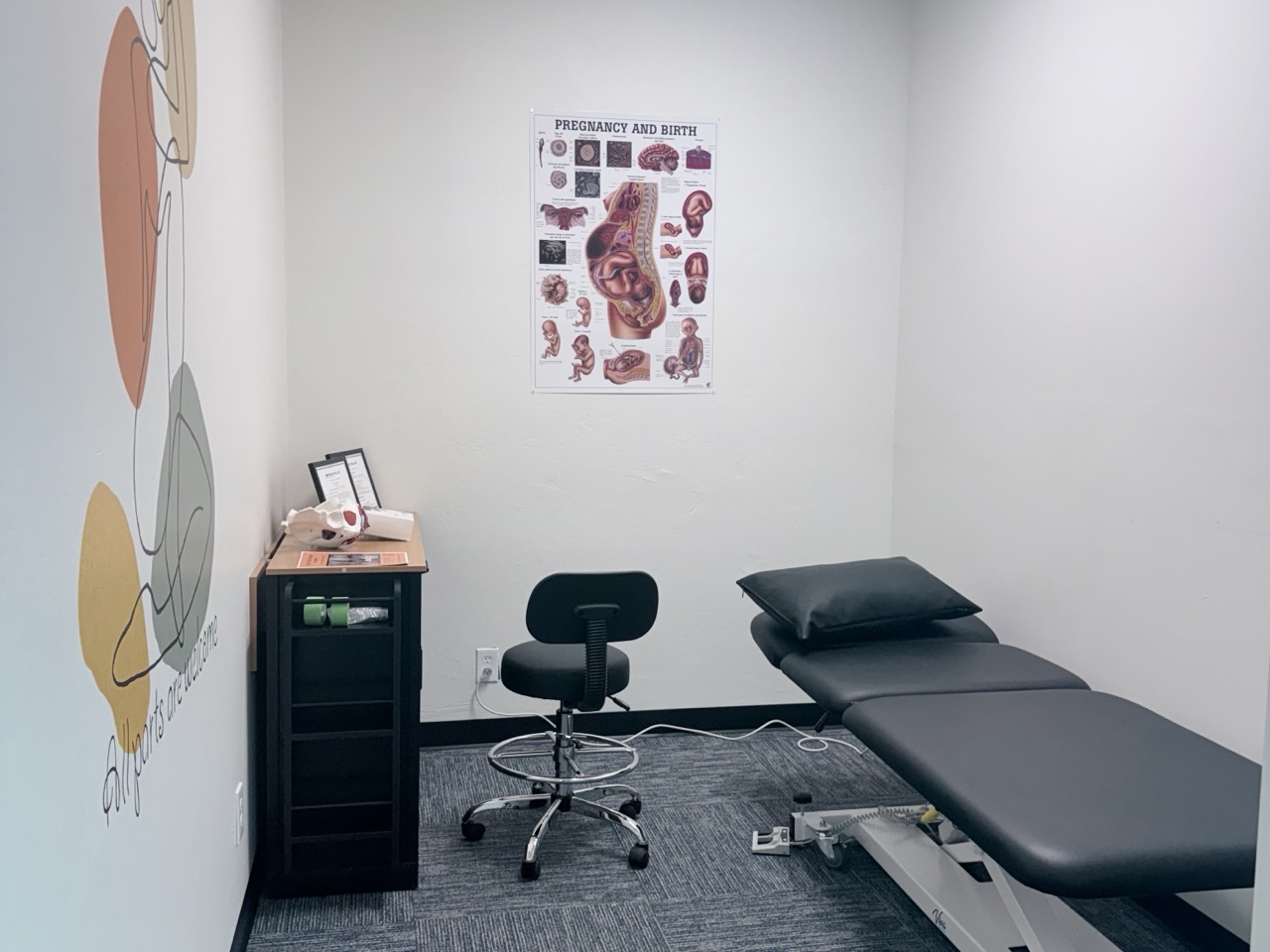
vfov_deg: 56.8
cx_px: 635
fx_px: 881
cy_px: 476
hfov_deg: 71.6
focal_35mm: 24
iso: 100
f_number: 1.78
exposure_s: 1/120
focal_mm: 6.76
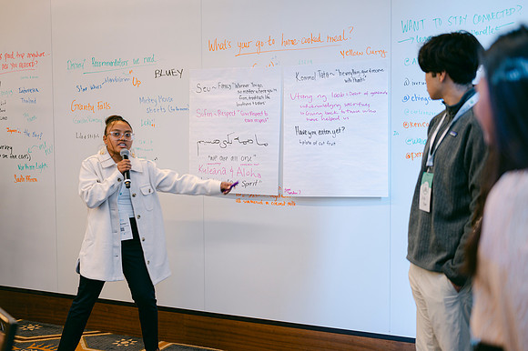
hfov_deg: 39.6
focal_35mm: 50
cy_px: 176
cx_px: 264
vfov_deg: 27.0
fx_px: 733
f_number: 2
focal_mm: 50
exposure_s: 1/100
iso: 500
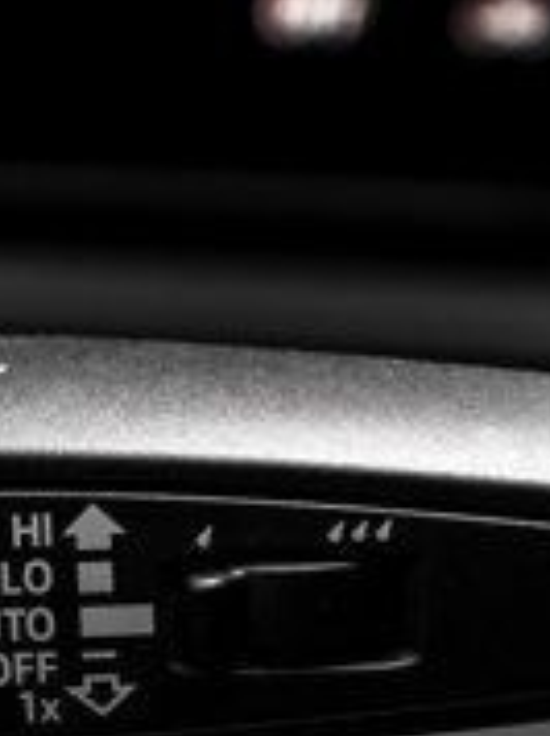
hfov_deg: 8.4
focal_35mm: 173
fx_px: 3674
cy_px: 544
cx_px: -182
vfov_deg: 11.4
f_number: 5
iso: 640
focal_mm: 50
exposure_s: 1/160
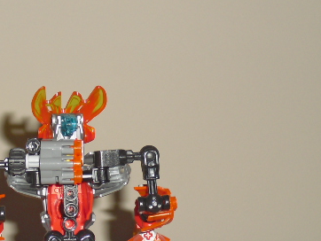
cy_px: 175
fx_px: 1197
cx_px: 67
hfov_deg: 15.2
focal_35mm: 129
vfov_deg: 11.5
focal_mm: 13.1
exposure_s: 1/60
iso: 200
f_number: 4.6
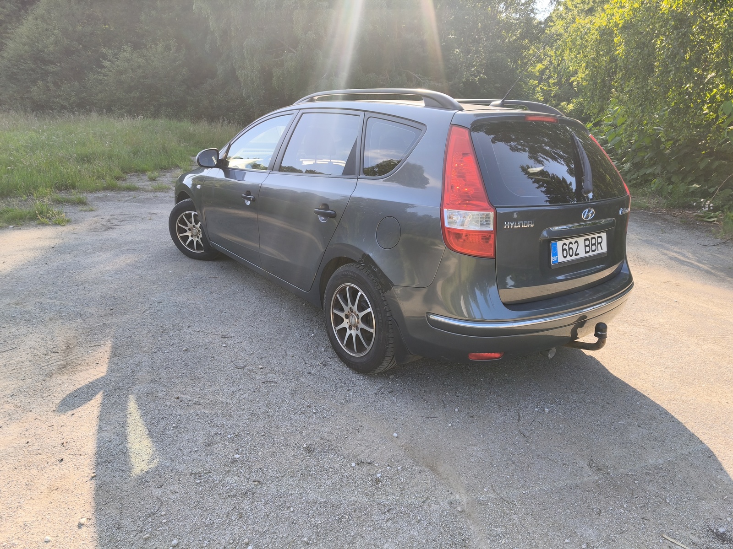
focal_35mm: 23
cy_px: 274
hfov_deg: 73.9
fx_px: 487
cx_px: 366
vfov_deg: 58.9
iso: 50
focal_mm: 5.35
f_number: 1.7
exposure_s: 1/671
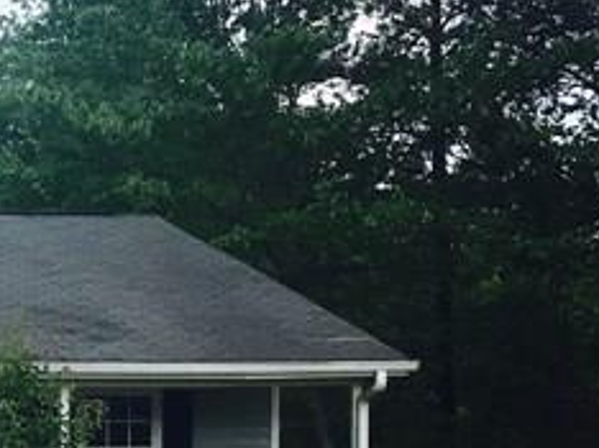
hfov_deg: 14.5
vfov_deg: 11.5
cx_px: -307
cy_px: 468
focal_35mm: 127
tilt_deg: -2.6
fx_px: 2195
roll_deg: +0.5
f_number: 2.2
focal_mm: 4.15
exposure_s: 1/1709
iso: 25
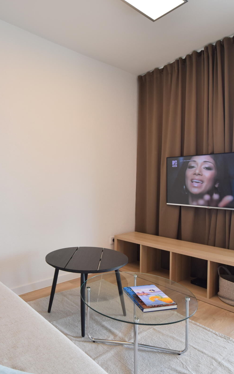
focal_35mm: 23
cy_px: 187
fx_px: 235
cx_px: 73
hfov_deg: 51.7
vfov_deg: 77.2
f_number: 4.5
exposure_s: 1/80
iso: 400
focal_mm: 10
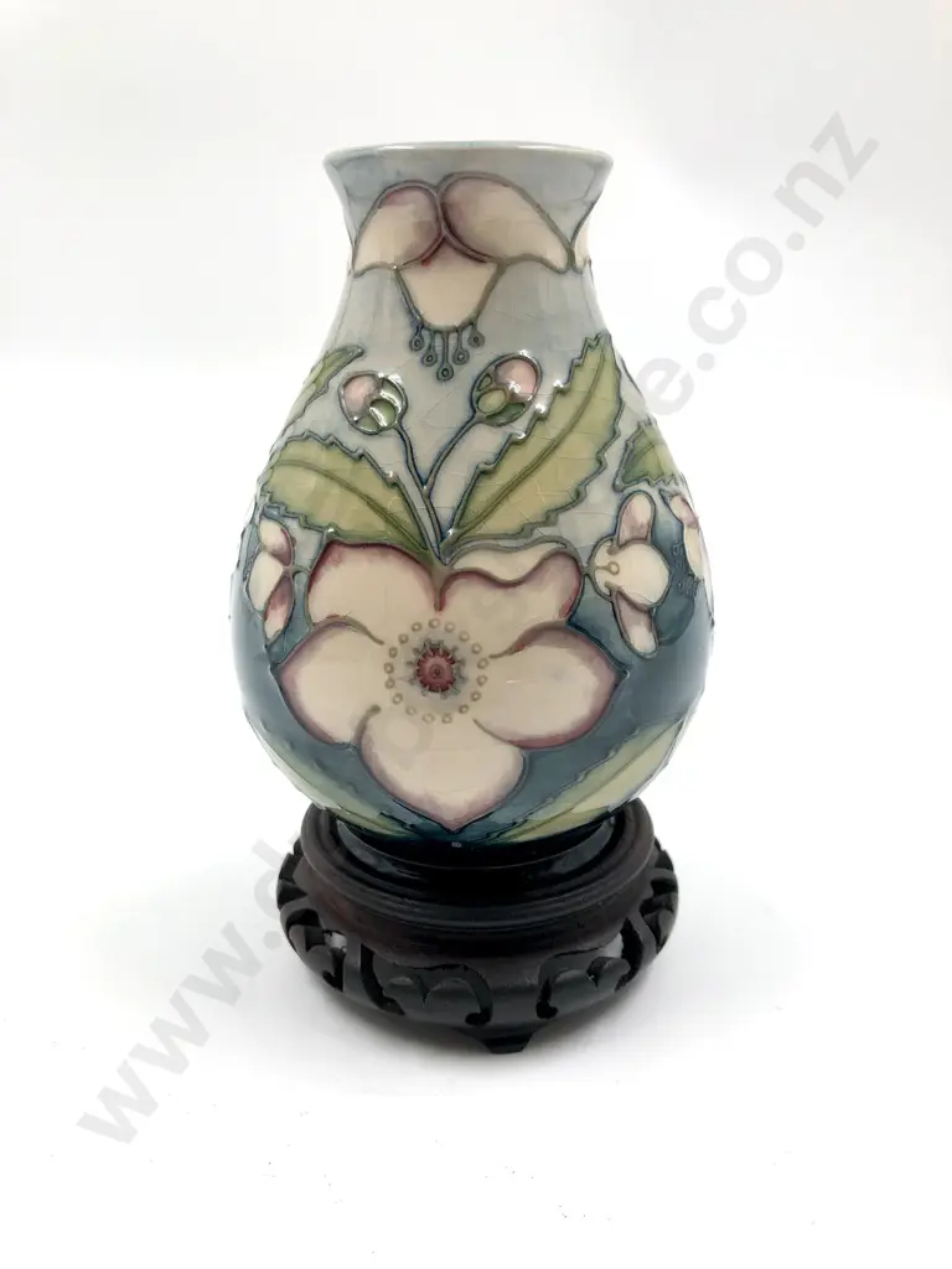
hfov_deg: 49.7
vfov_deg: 63.4
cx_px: 476
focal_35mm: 28
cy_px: 634
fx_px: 1027
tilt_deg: -18.8
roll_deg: +0.2
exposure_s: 1/237
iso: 20
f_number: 1.8
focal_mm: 3.99
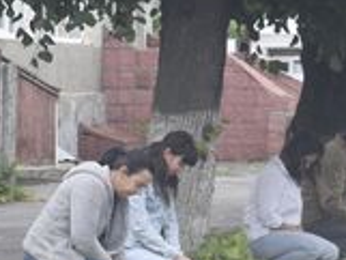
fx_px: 3023
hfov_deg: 6.5
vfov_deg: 4.9
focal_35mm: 302
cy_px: 139
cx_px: 107
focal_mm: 45
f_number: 6.3
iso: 400
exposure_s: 1/160
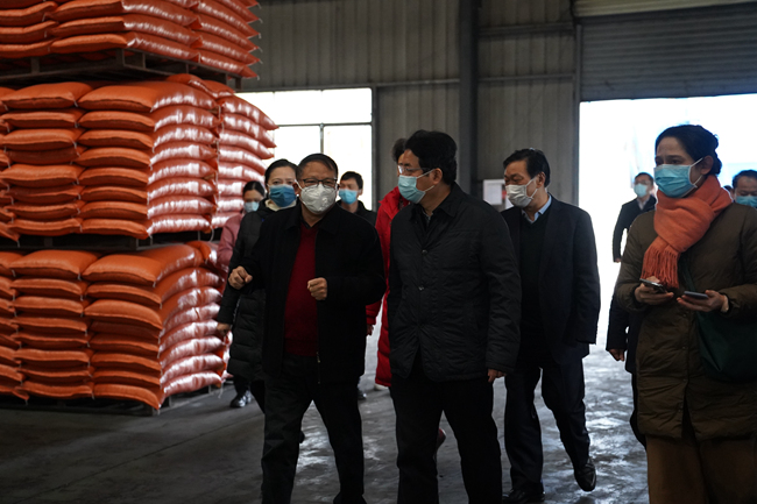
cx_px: 378
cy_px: 252
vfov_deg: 24.6
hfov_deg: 36.3
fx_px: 1156
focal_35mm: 55
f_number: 2.8
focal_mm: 55
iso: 6400
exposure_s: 1/160
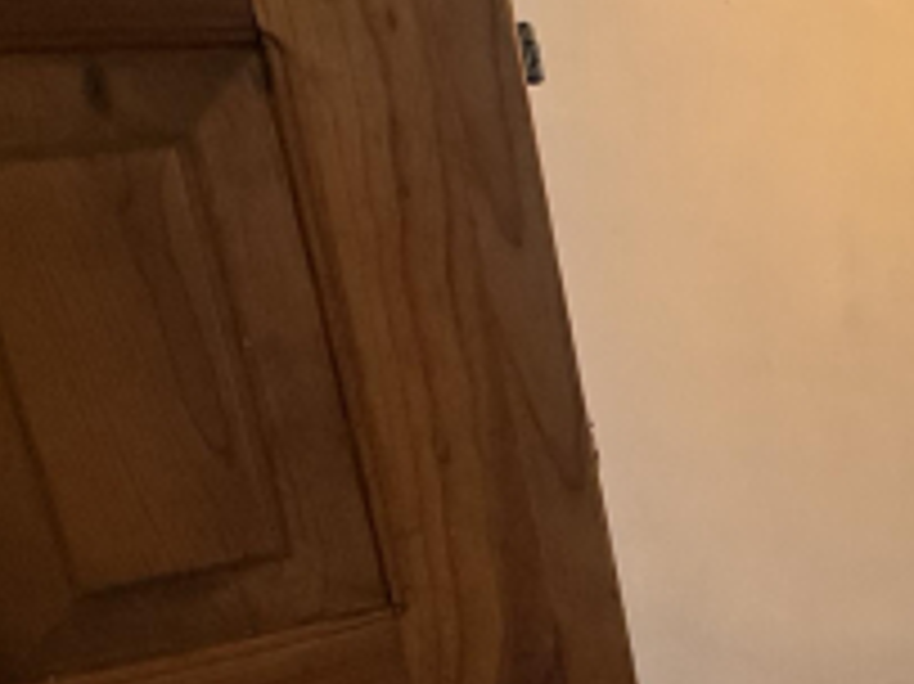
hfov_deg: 32.3
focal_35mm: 46
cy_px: 338
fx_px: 1214
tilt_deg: -11.9
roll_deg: +2.0
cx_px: 1159
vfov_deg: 31.5
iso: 320
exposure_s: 1/60
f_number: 2.2
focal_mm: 2.22
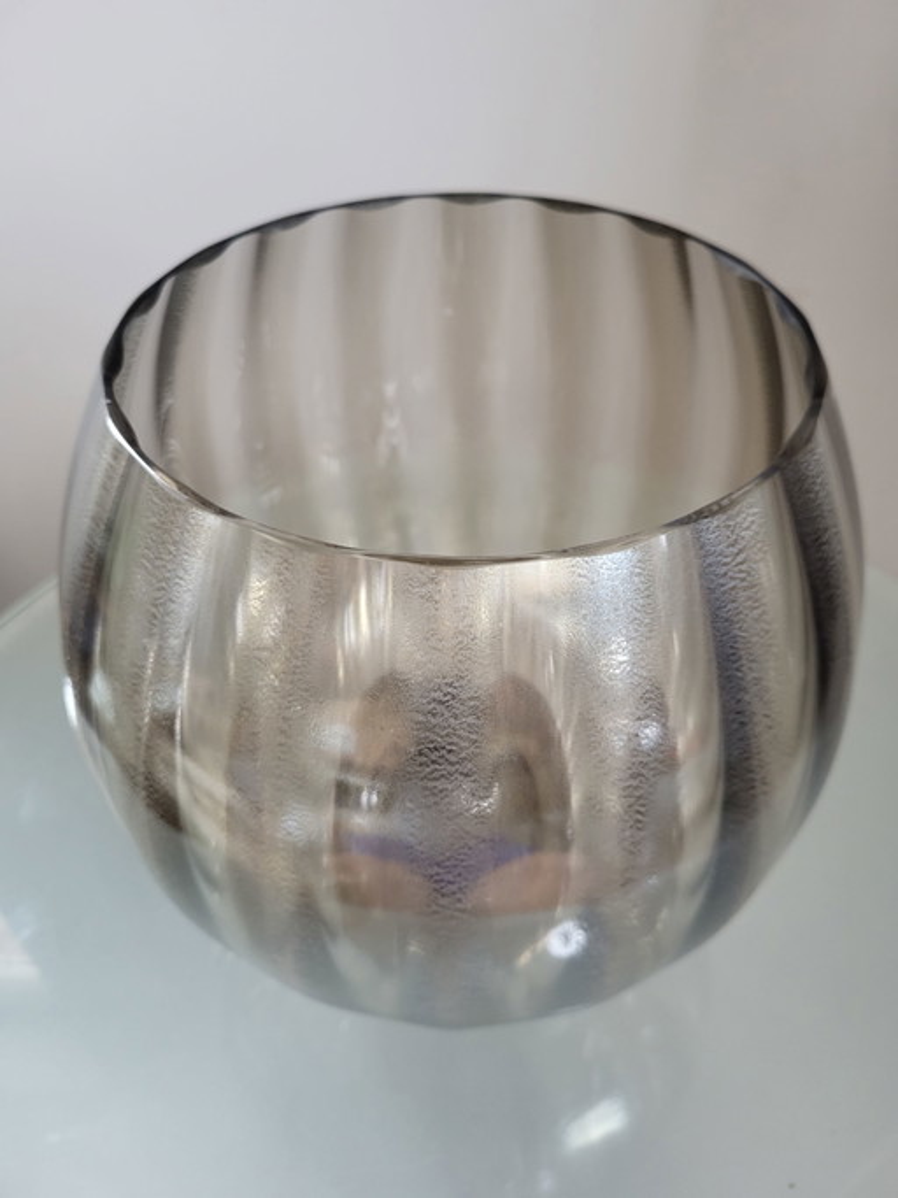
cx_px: 449
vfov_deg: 67.3
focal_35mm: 26
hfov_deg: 53.0
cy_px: 599
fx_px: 900
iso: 250
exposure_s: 1/100
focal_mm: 5.4
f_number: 1.8
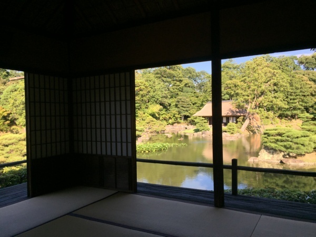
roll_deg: +0.9
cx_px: 158
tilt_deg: -1.0
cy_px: 118
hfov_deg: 61.7
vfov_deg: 48.2
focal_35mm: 29
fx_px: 265
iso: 32
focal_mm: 4.15
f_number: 2.2
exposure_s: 1/942
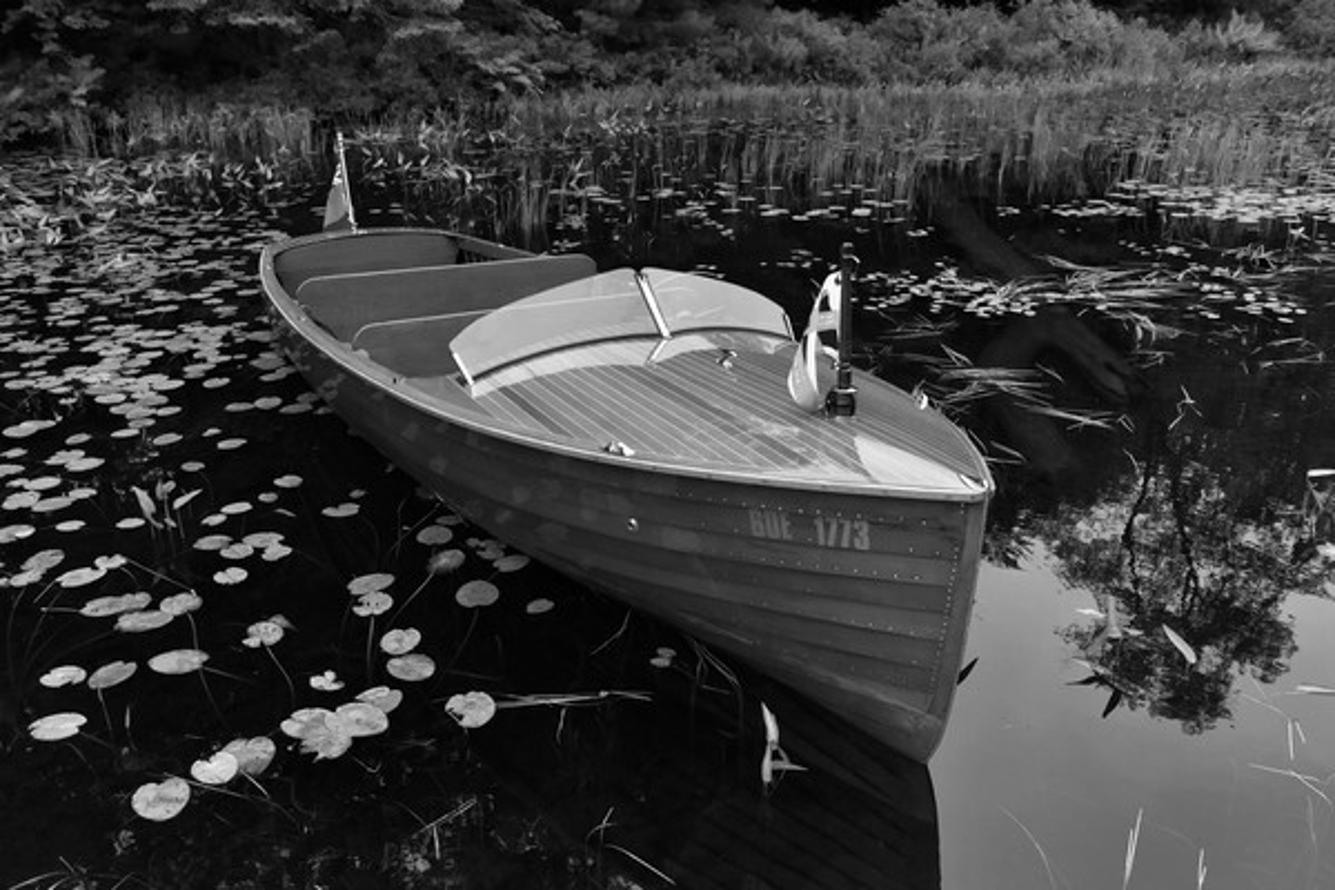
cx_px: 668
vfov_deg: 41.1
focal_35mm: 32
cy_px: 445
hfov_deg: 58.7
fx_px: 1187
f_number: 5.6
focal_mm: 32
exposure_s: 1/500
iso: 1000
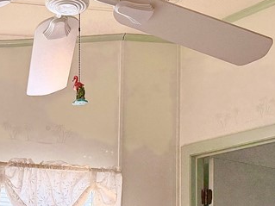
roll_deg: -0.7
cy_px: 241
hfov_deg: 25.1
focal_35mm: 77
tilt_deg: +3.5
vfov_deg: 18.2
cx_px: 79
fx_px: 611
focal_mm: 6.76
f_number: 1.78
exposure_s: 1/258
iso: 100
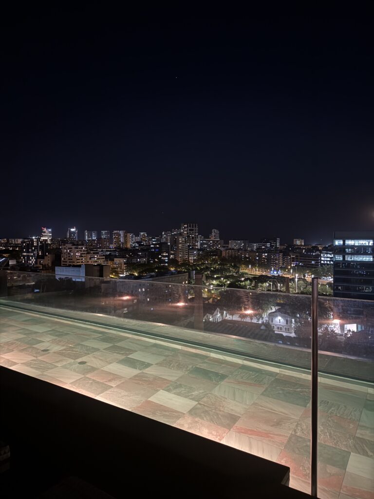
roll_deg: +0.0
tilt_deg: -0.7
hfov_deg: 56.8
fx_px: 346
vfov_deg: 71.6
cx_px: 187
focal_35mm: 24
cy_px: 250
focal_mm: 6.76
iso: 1000
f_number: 1.78
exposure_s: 1/13
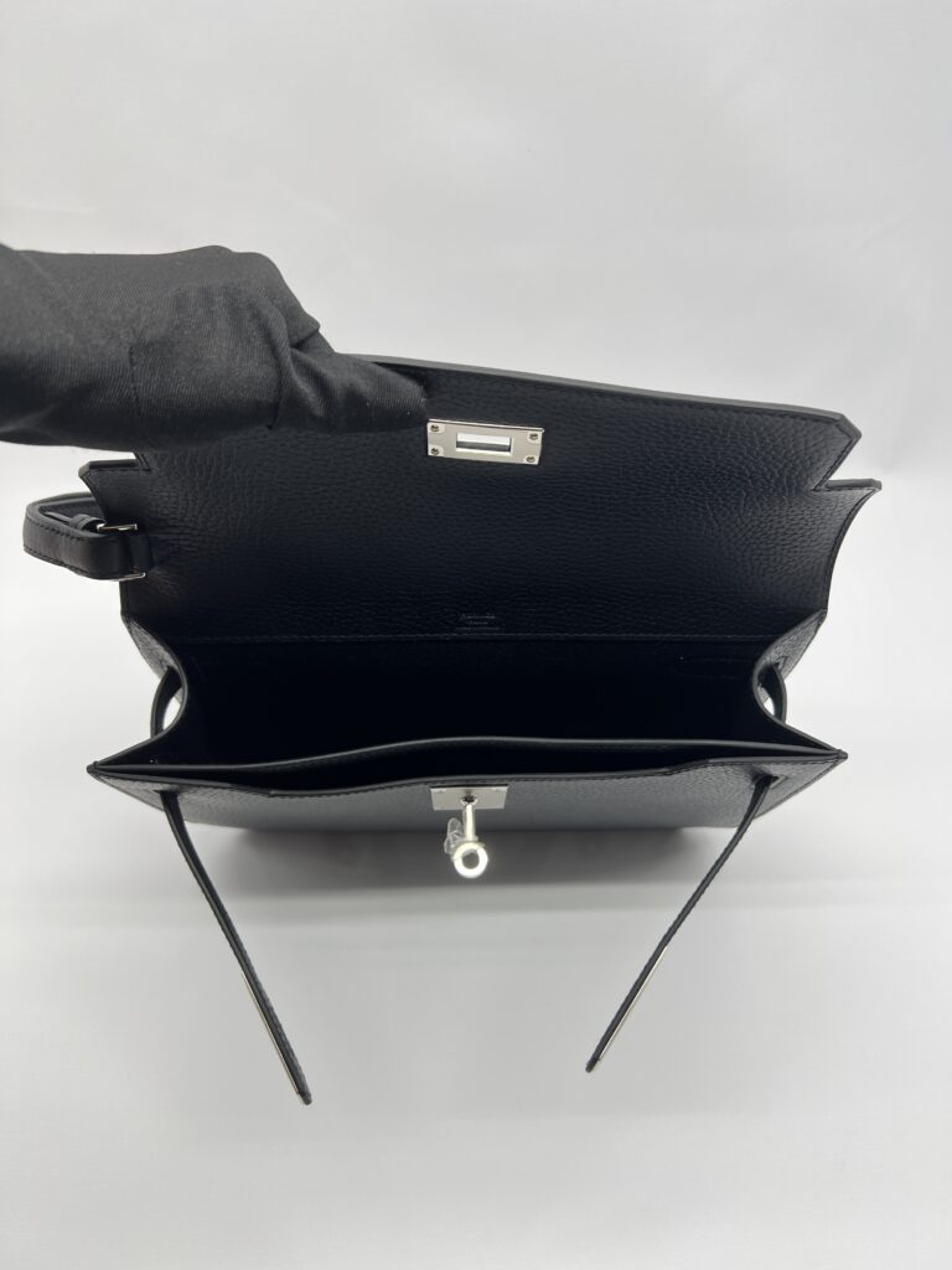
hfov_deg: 53.1
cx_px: 476
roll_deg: -1.4
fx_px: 953
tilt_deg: -39.3
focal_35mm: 26
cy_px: 635
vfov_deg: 67.3
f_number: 1.5
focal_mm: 5.7
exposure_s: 1/132
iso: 32
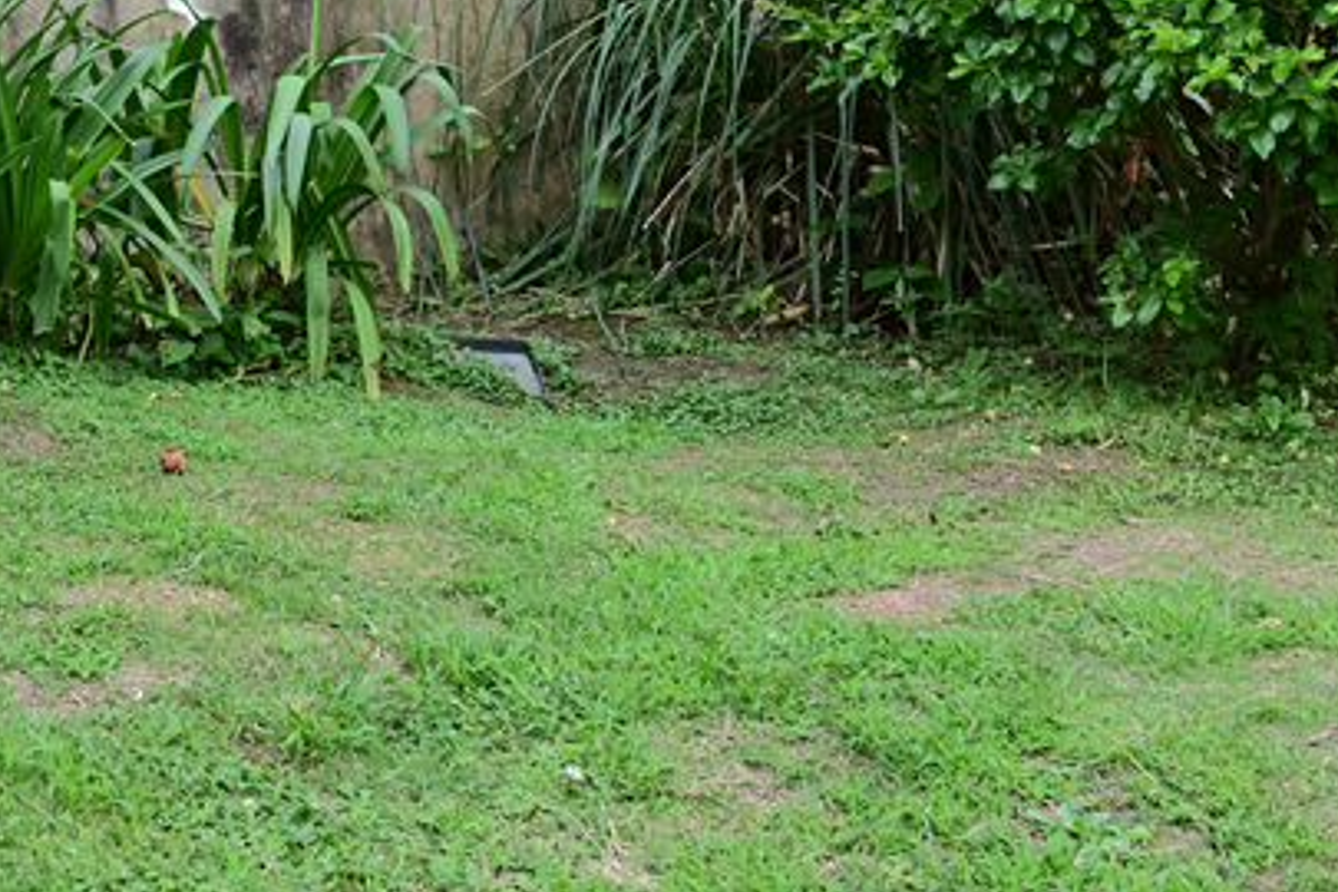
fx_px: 3196
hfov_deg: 22.5
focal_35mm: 86
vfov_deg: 15.3
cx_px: -63
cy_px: -162
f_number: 8
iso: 500
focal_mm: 29
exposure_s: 1/400
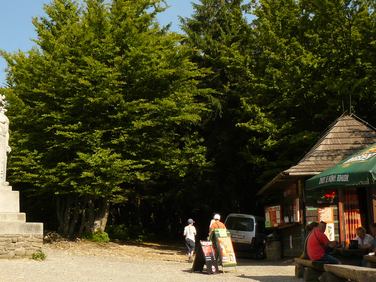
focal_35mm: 57
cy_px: 198
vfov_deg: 25.5
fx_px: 619
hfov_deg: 33.6
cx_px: 139
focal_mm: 6
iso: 100
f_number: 5.6
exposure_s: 1/250
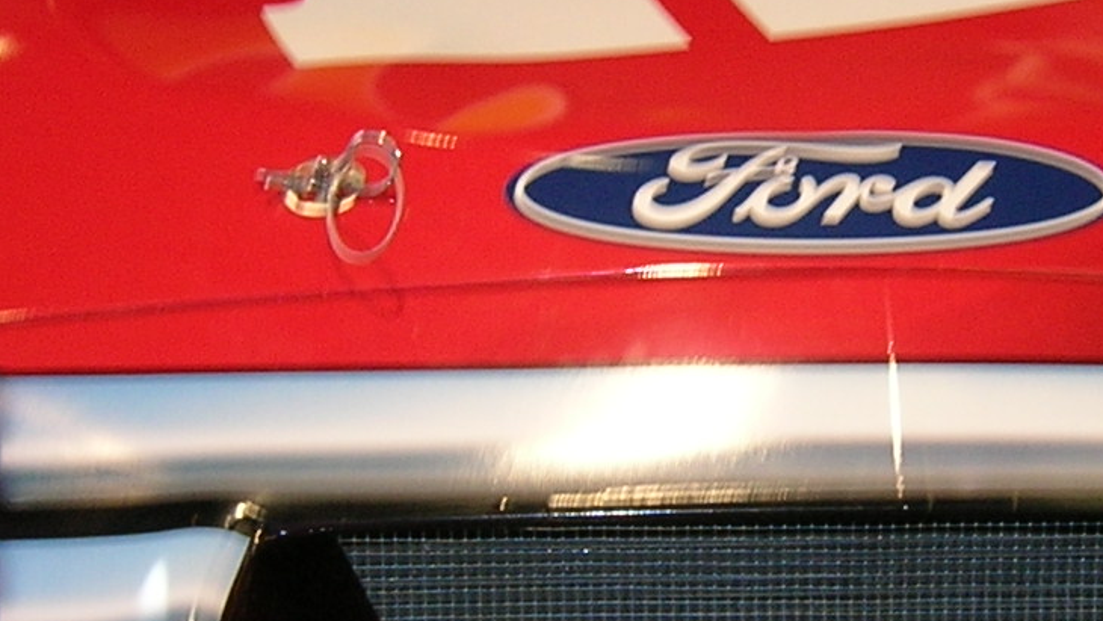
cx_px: 846
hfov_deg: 18.3
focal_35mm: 116
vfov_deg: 10.5
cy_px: 245
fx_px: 3393
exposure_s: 1/30
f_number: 2.9
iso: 64
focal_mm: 5.7
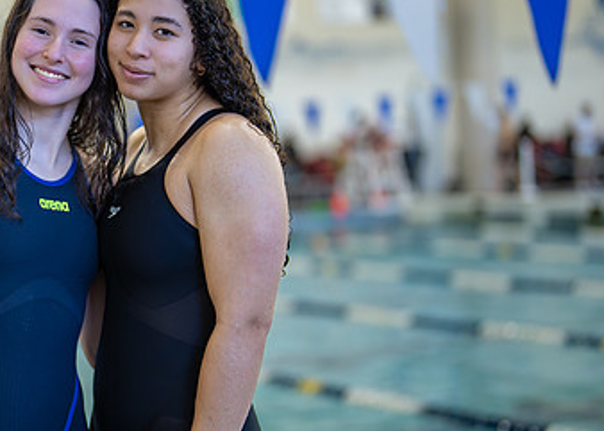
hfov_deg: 20.9
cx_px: 92
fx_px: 1612
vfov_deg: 15.2
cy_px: 224
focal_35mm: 94
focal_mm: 50
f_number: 1.2
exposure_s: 1/500
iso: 500
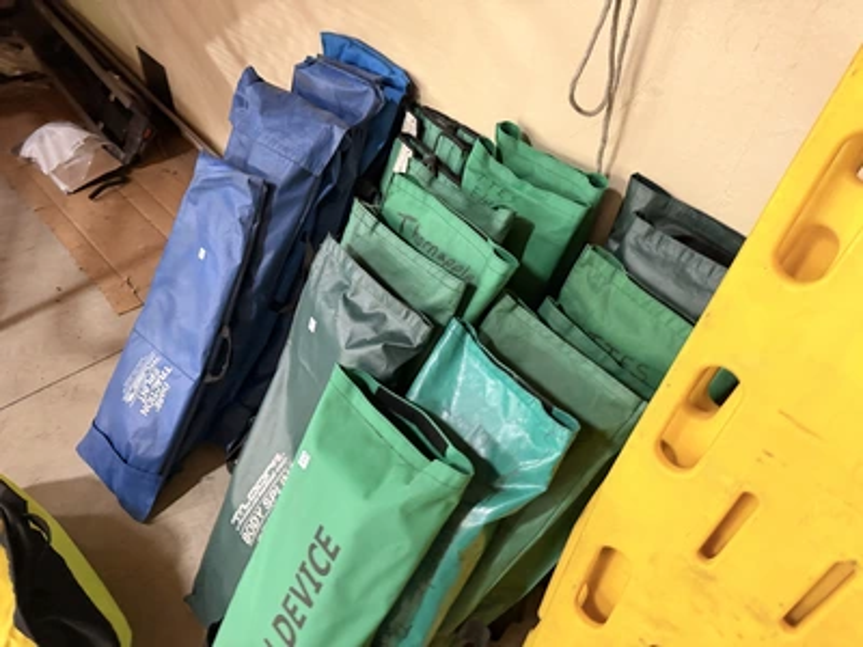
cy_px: 324
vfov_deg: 56.8
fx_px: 598
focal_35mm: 24
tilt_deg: -45.6
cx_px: 432
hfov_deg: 71.6
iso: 800
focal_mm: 6.76
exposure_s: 1/40
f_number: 1.78
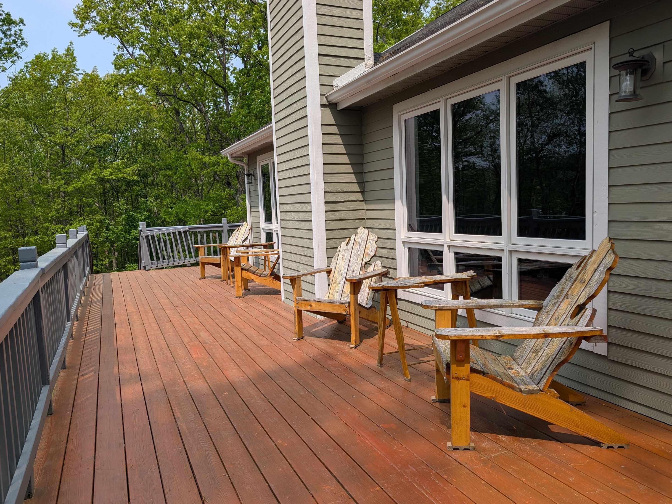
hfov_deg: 69.4
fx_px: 485
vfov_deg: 54.9
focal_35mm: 25
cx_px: 332
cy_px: 244
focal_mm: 6.9
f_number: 1.68
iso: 21
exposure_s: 1/1087
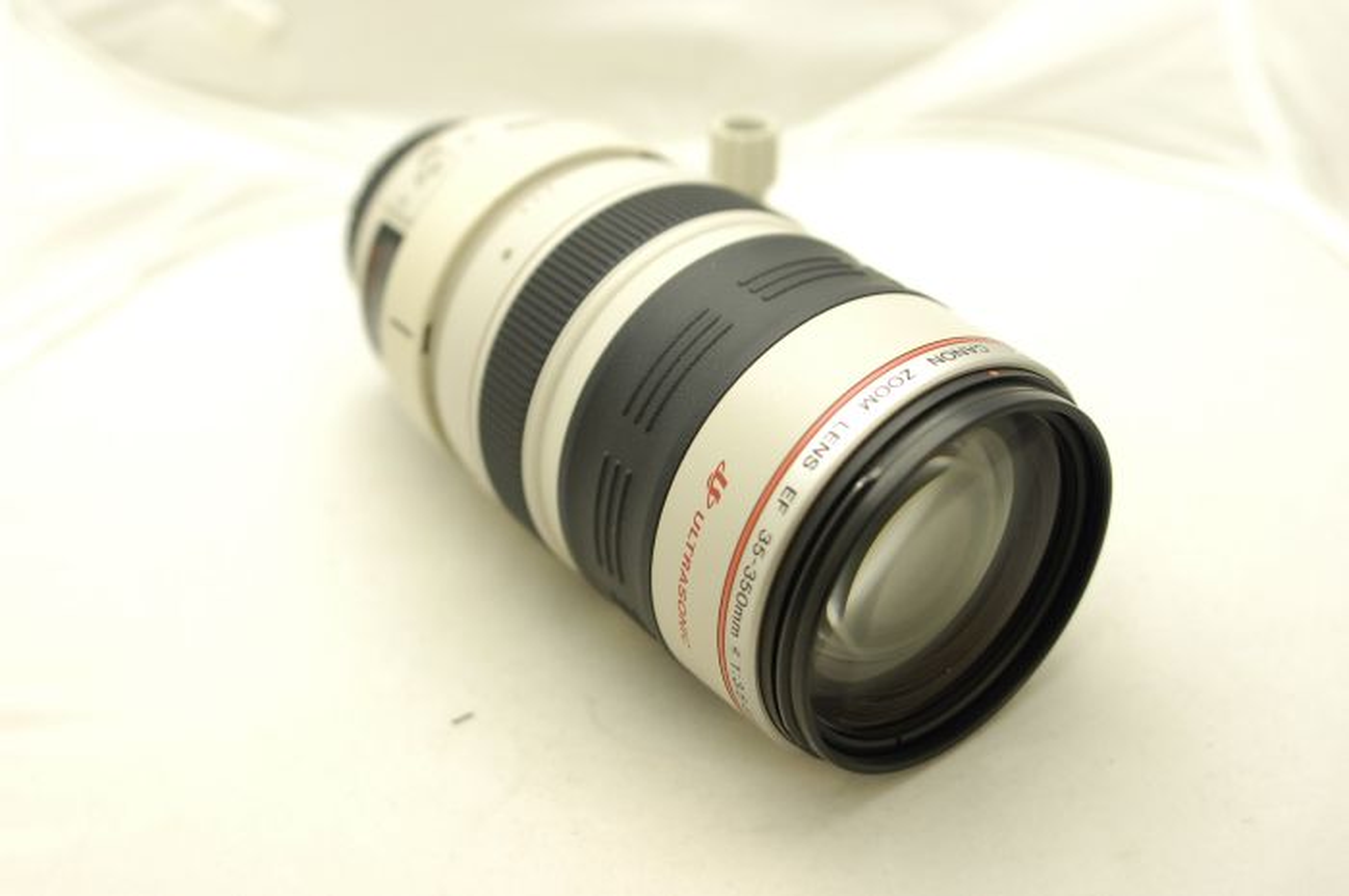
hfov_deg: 46.4
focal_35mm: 42
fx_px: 1572
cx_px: 674
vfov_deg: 31.8
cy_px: 448
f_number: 3.2
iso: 500
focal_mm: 28
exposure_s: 1/60
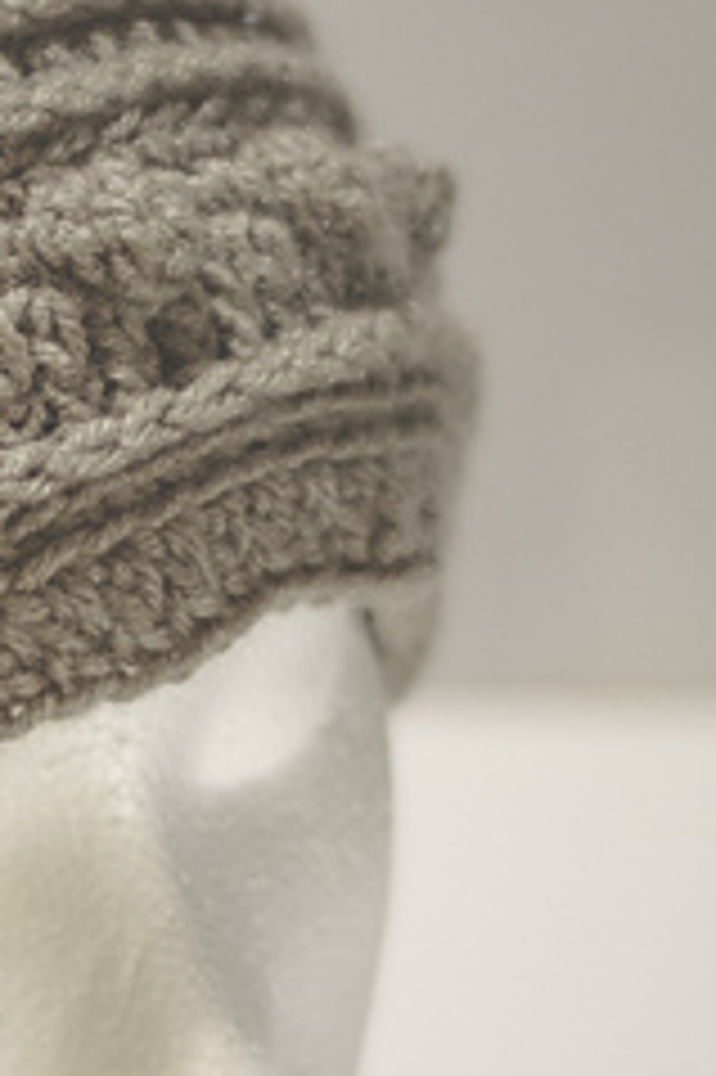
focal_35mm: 201
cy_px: 693
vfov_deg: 10.2
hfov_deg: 6.8
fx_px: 6005
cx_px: -83
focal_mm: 50
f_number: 1.8
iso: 500
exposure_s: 1/100
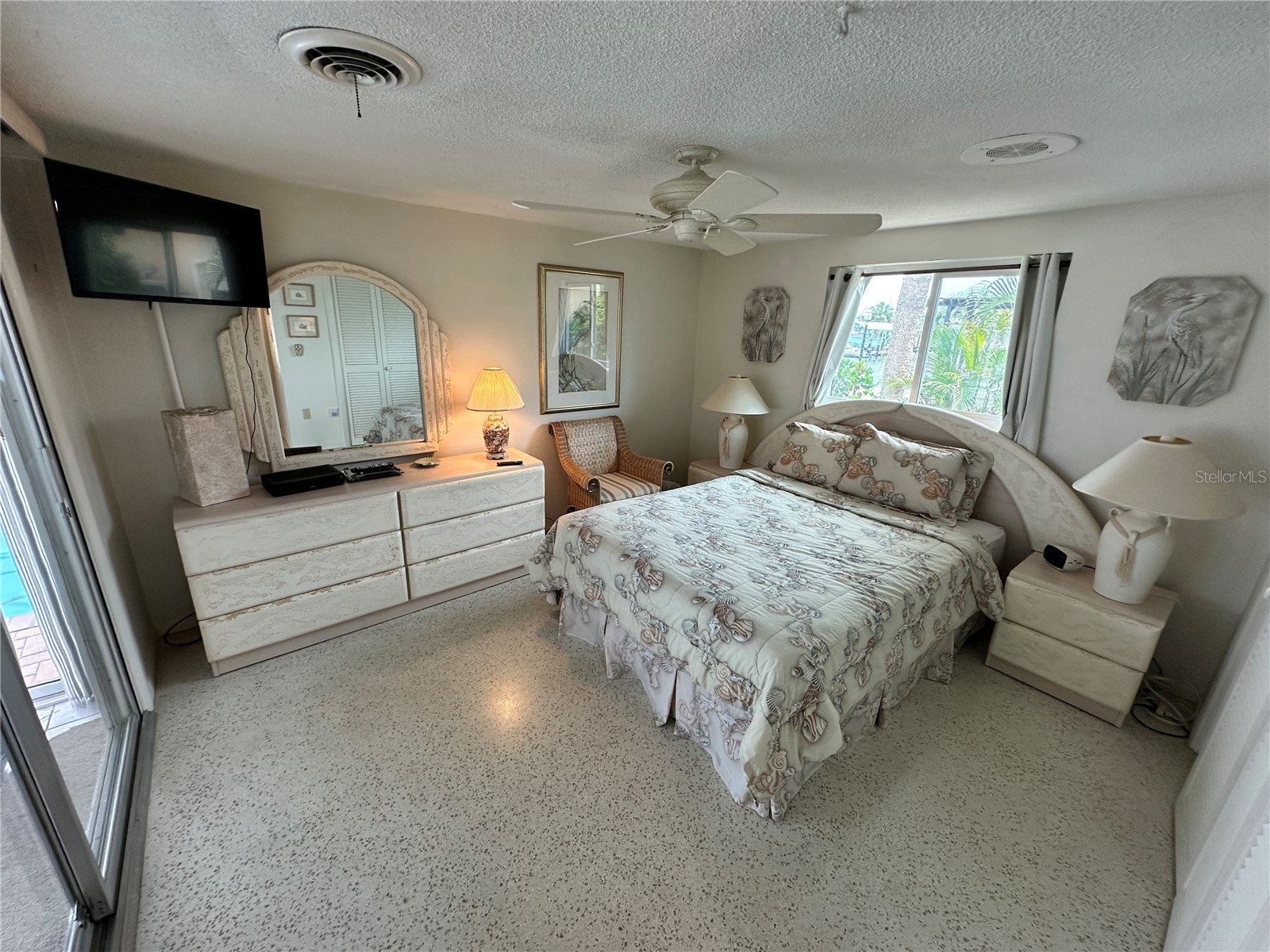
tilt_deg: -16.2
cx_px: 635
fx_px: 514
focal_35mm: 14
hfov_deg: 102.1
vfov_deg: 85.7
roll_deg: -2.2
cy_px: 476
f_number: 2.2
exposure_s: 1/120
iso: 125
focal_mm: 2.22
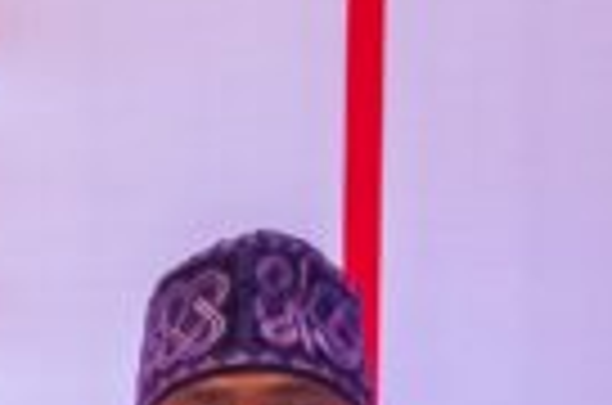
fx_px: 3460
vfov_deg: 6.4
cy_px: 974
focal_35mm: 204
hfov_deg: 9.8
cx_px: -284
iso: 2500
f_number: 3.2
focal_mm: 24
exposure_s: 1/100
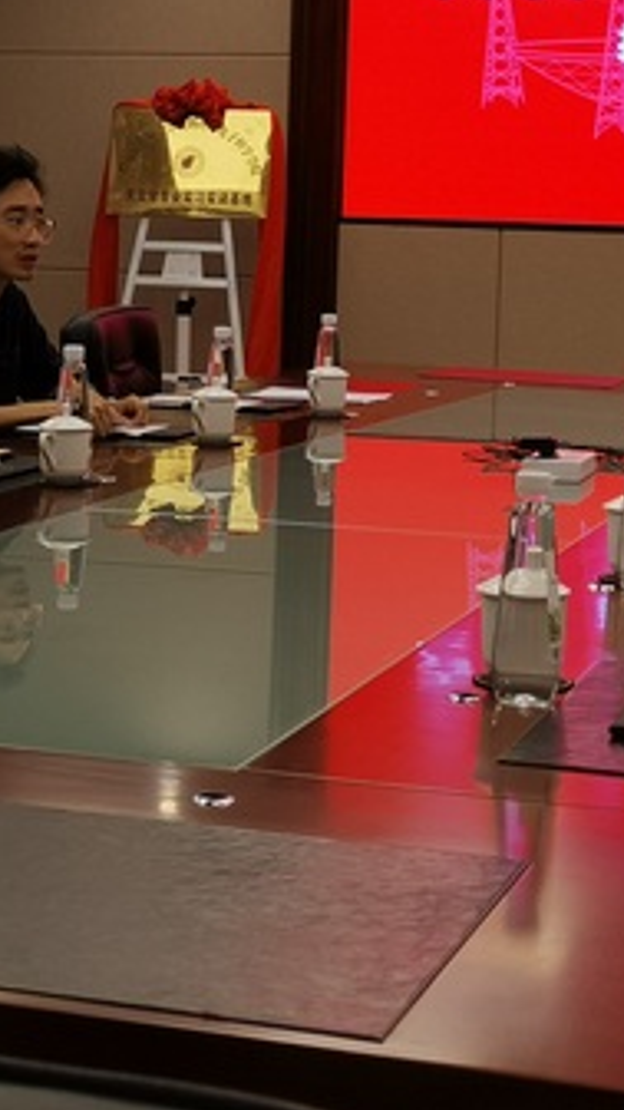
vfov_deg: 25.3
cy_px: 284
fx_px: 2441
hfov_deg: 14.5
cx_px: 145
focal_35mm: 83
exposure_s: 1/100
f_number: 1.8
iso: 50
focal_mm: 4.75
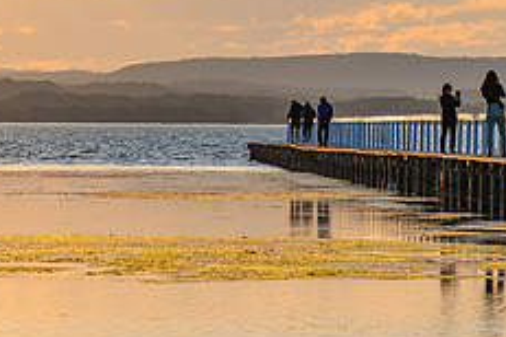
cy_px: 196
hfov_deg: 5.2
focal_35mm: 392
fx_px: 5509
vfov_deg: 3.5
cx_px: 497
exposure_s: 1/800
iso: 320
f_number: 10
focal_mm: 150
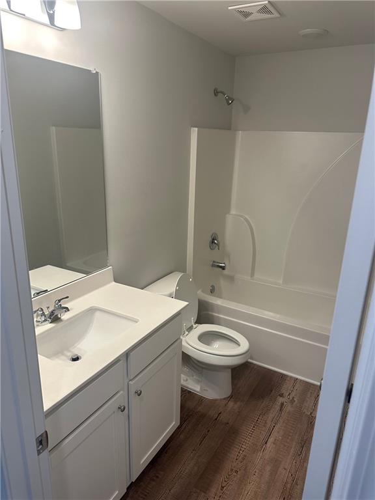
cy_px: 250
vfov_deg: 71.6
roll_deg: -2.5
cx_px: 188
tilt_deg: -16.6
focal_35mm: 24
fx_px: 347
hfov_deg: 56.8
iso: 125
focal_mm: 6.86
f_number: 1.78
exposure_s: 1/120
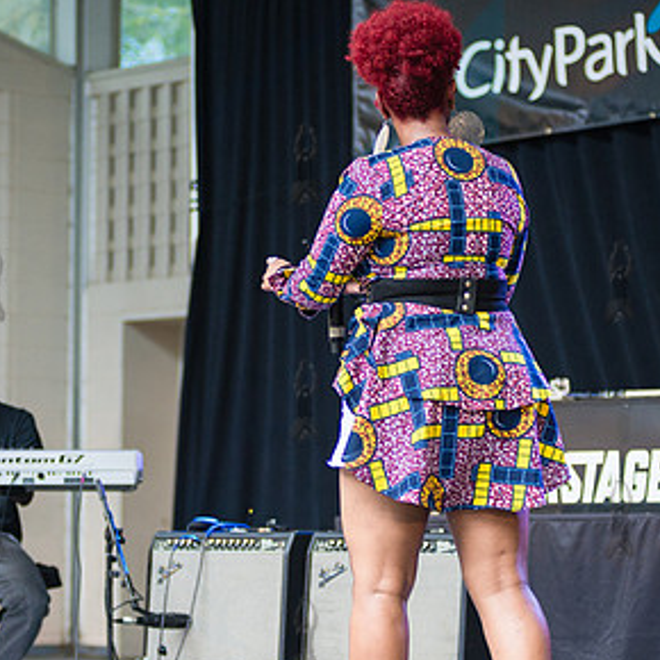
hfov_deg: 12.0
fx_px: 3149
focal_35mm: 146
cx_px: 257
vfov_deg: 12.0
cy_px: 397
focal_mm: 80
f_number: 2.8
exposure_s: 1/800
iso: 1000
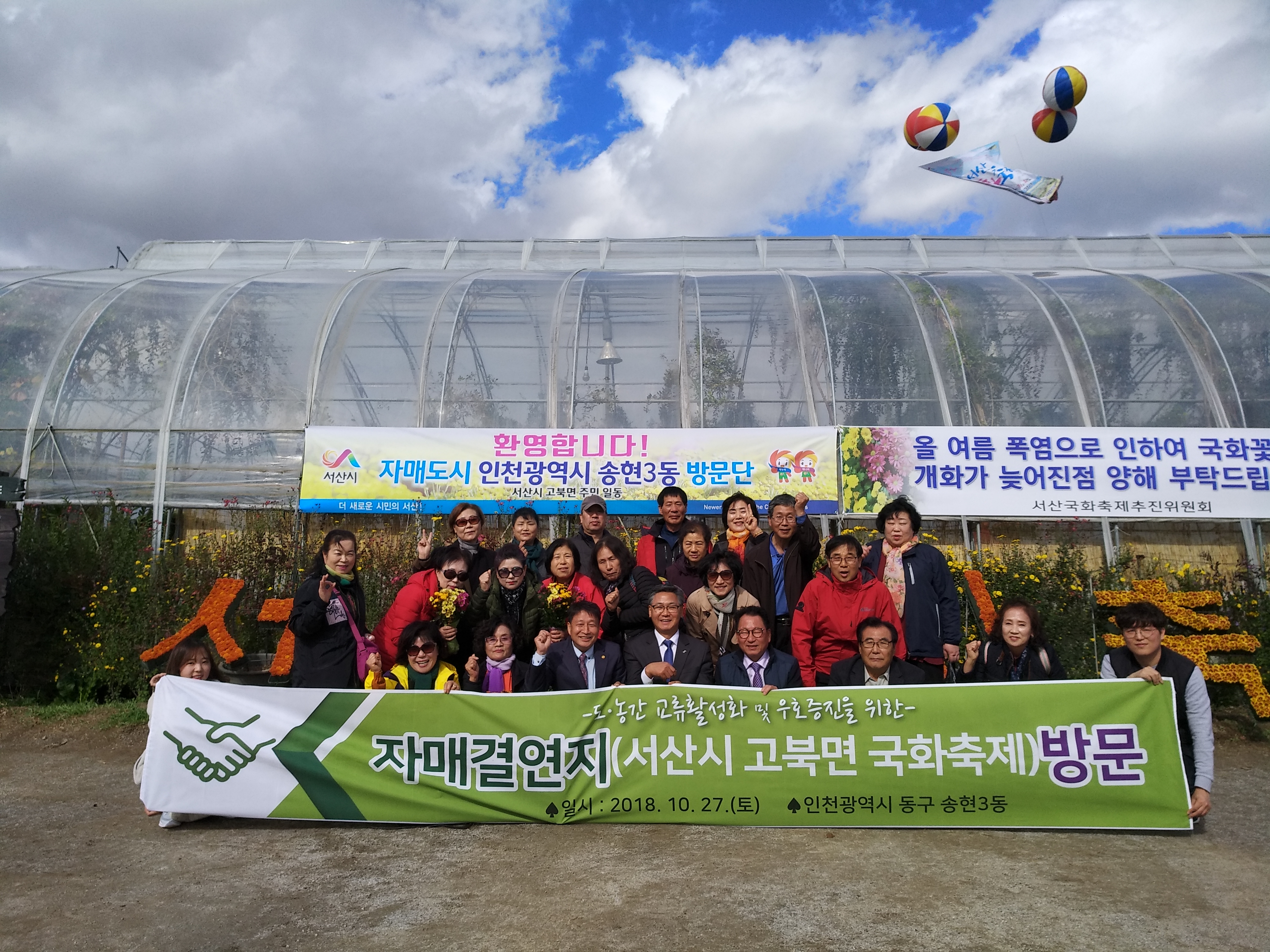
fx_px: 807
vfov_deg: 61.1
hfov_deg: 76.4
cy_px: 476
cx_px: 635
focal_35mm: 22
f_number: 2.2
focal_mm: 3.81
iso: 100
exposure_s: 1/1505
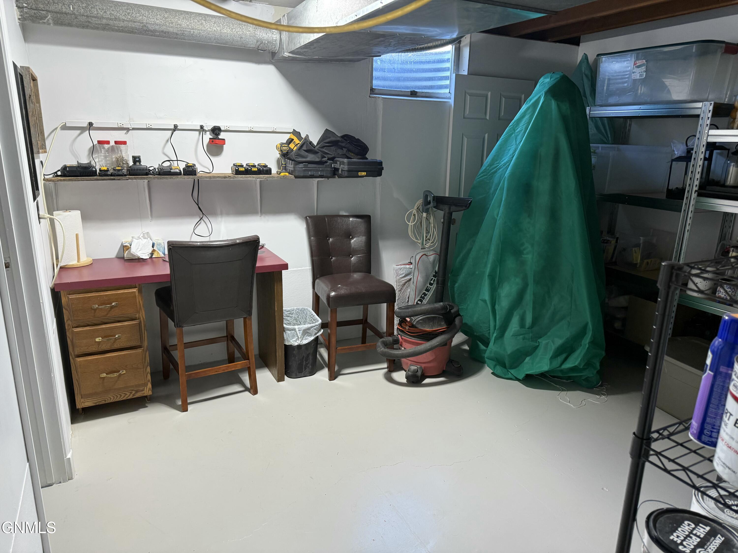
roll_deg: -1.1
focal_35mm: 24
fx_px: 512
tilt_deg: -15.0
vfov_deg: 56.8
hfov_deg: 71.6
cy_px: 276
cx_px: 369
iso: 200
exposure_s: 1/60
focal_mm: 6.76
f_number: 1.78
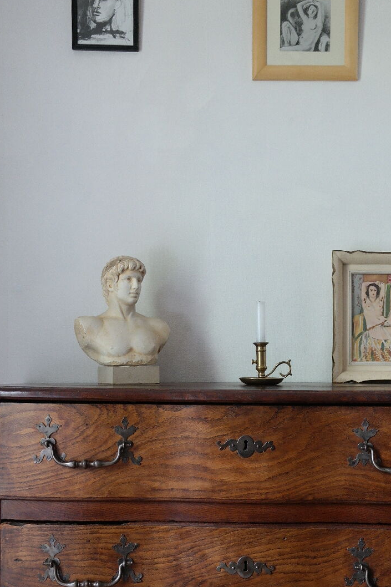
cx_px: 251
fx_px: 798
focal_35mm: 49
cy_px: 414
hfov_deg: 27.4
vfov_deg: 39.6
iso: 400
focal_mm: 20
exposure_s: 1/40
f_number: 3.5
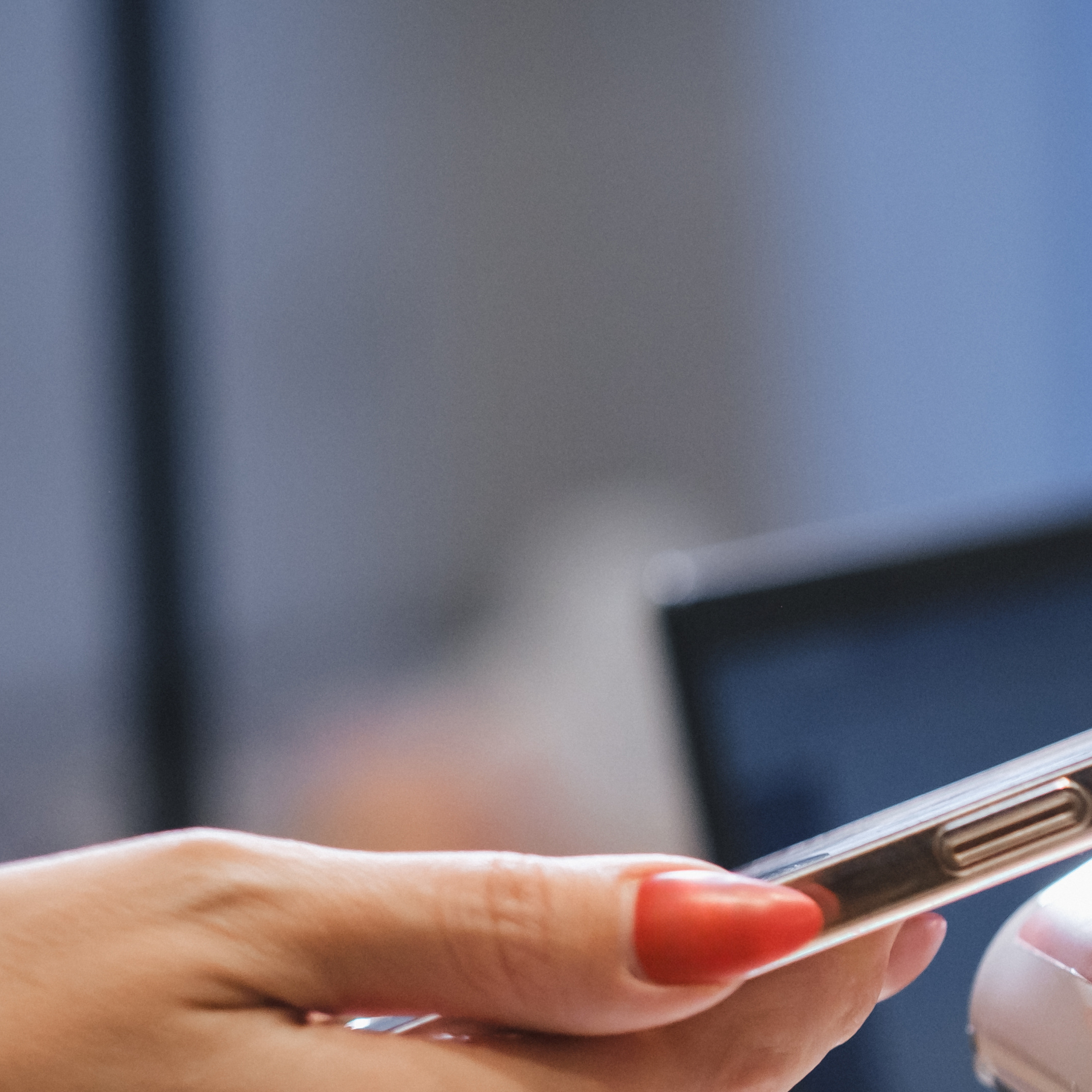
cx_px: 1397
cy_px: 1054
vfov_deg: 8.4
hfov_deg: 8.3
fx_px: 7388
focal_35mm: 207
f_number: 2.2
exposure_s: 1/500
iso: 1000
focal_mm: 56
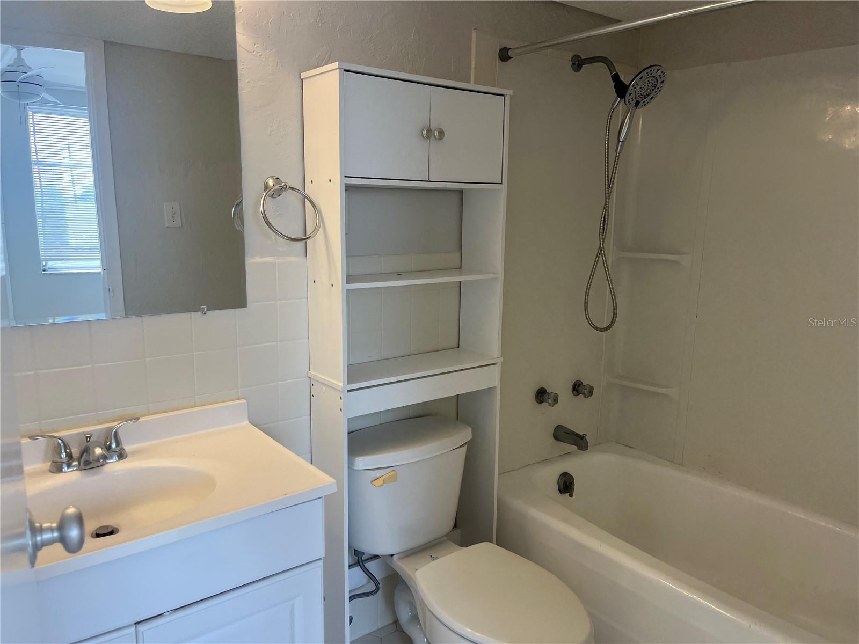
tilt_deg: -11.3
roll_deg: -0.7
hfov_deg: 67.3
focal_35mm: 26
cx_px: 430
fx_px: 645
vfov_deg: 53.1
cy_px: 322
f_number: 1.6
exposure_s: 1/164
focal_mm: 5.1
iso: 50
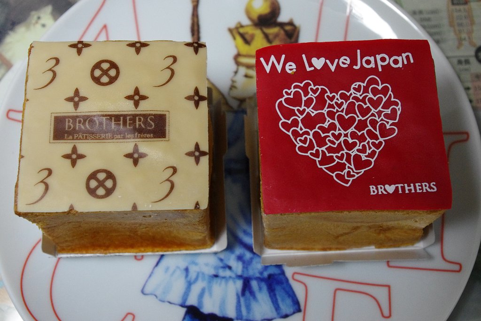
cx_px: 240
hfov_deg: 40.3
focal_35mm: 49
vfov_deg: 27.5
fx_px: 655
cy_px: 160
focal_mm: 32.5
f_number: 8
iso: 3200
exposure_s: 1/50
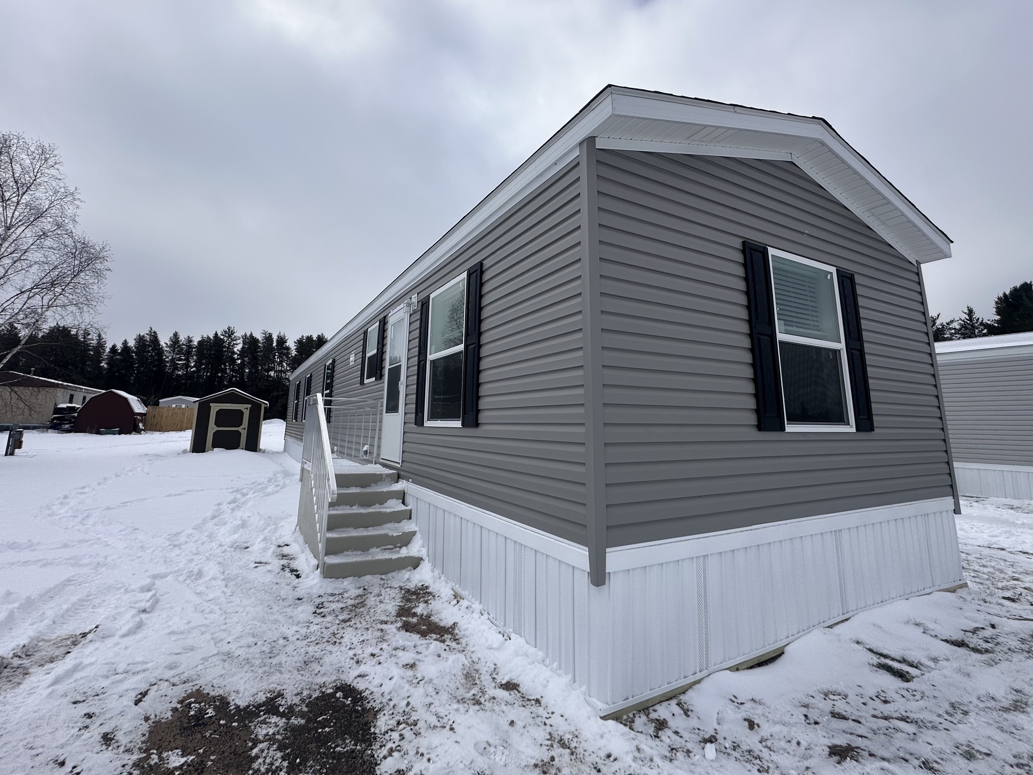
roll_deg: -0.6
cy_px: 334
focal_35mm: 16
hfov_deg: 94.5
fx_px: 477
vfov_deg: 77.7
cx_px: 508
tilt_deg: +11.1
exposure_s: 1/1667
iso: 40
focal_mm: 2.22
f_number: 2.2
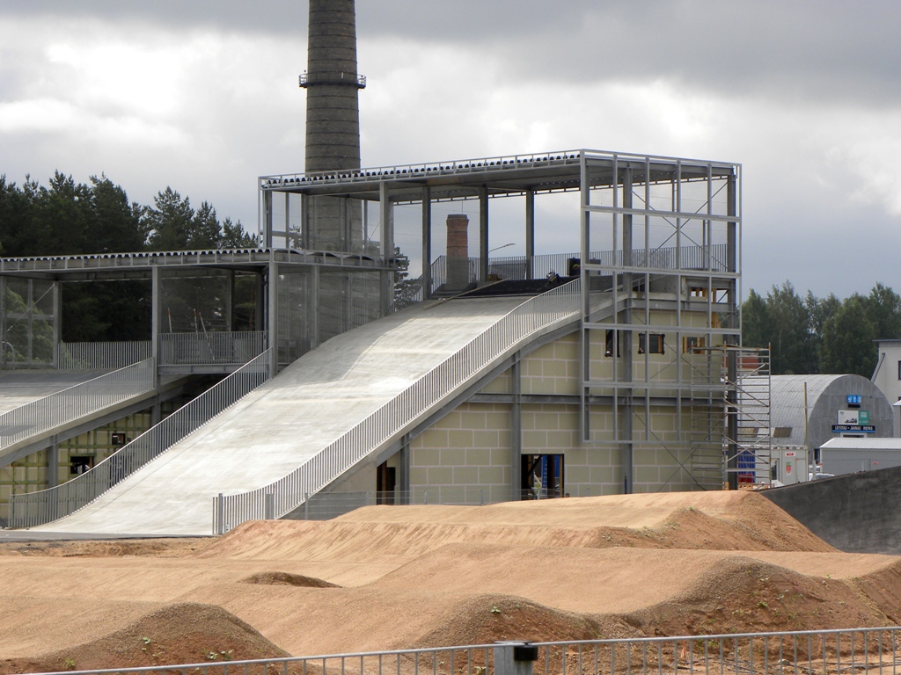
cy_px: 338
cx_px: 450
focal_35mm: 105
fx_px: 2733
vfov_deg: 14.1
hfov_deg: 18.7
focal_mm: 18.8
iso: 64
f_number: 4.5
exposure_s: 1/560
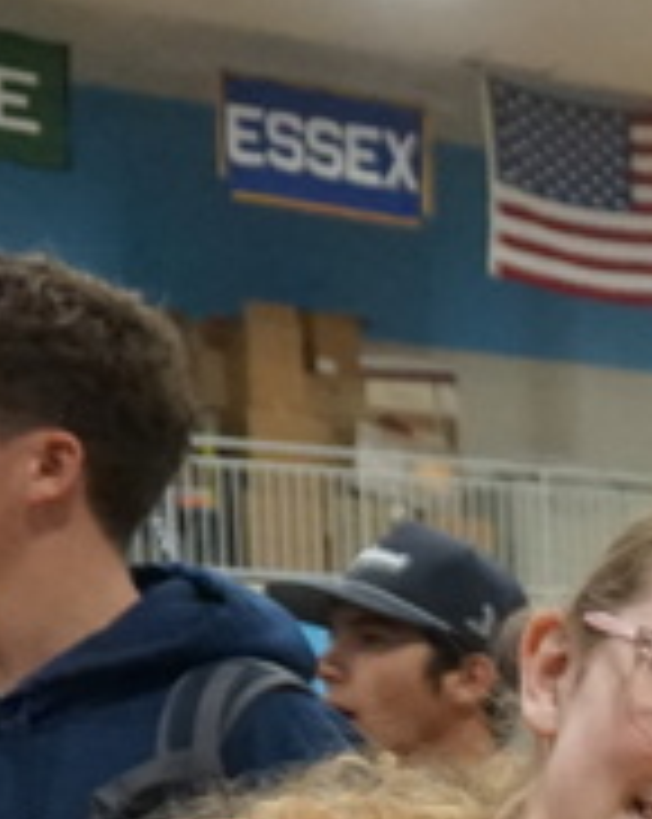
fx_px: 3071
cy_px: 1330
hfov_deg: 9.8
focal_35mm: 127
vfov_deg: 14.0
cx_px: 1817
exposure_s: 1/160
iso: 2000
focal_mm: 16
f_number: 4
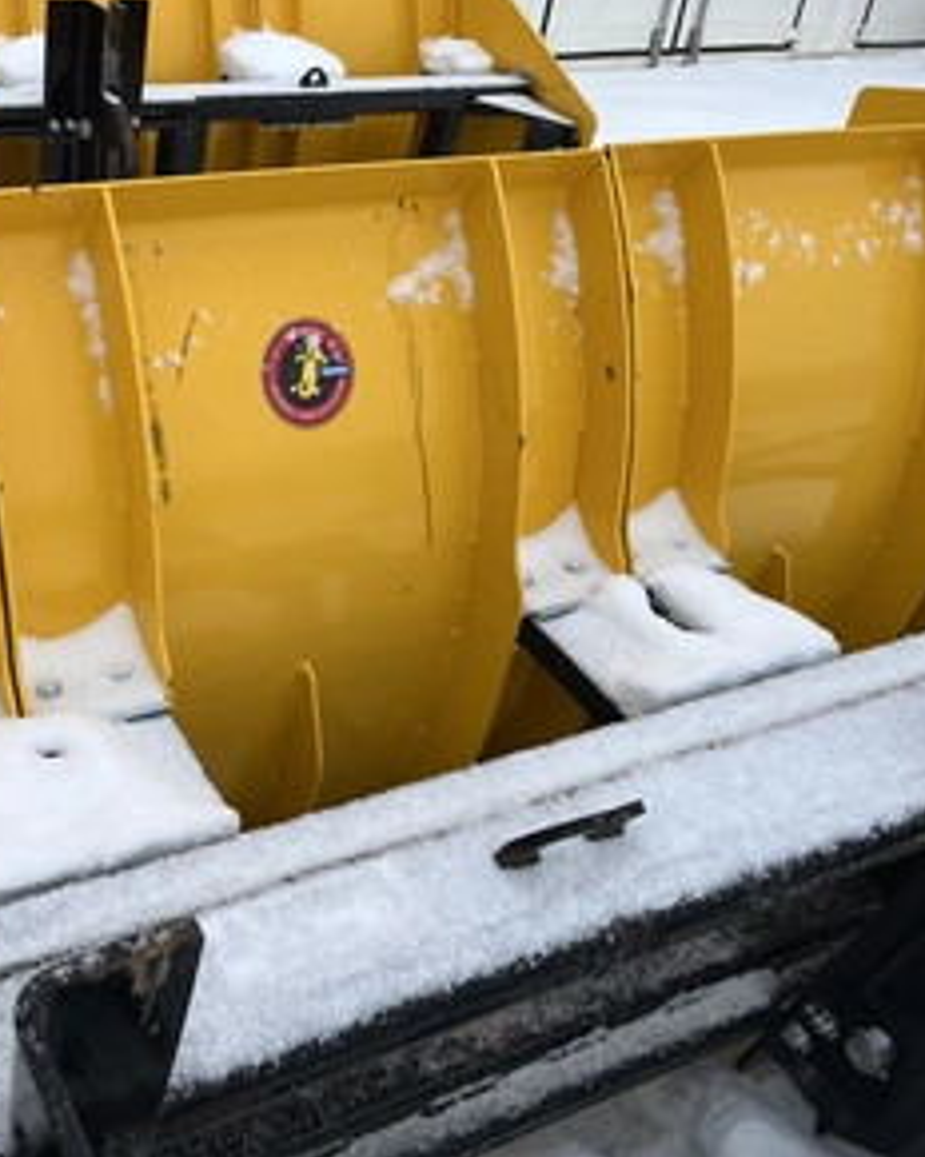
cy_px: 582
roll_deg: -11.2
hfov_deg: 40.2
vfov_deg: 51.5
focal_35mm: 35
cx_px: 163
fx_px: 1198
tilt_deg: -32.2
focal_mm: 5.1
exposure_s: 1/1623
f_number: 1.6
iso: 50
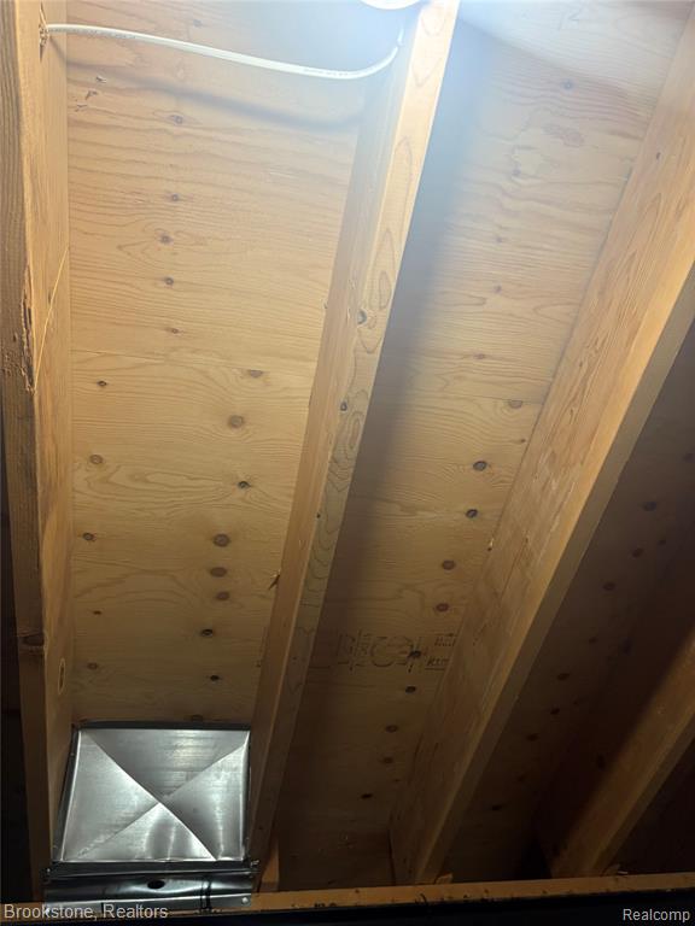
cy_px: 463
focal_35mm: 26
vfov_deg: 67.3
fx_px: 696
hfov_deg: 53.1
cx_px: 348
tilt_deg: +56.9
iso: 160
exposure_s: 1/60
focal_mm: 5.96
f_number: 1.6
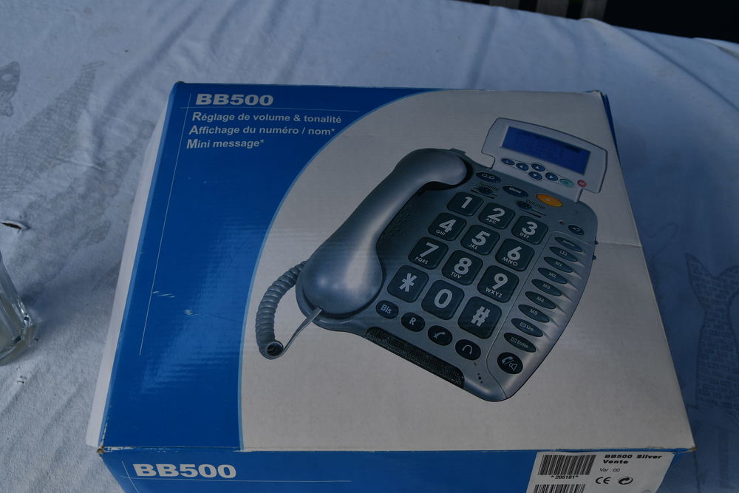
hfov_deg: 51.9
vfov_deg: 36.0
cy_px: 246
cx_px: 370
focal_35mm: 37
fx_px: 760
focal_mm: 25
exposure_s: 1/250
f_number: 7.1
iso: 200
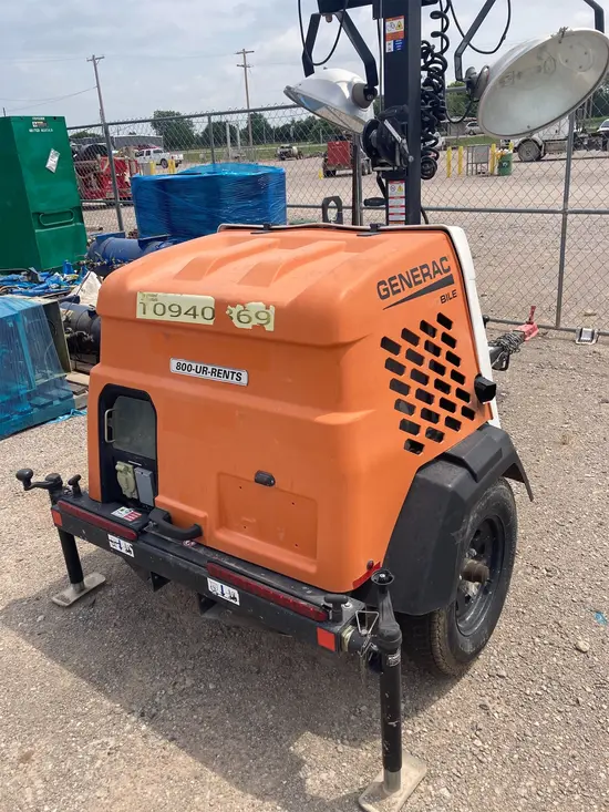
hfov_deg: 49.8
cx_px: 304
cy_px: 406
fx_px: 657
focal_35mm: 28
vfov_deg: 63.4
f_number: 1.8
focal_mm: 3.99
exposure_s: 1/1799
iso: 20
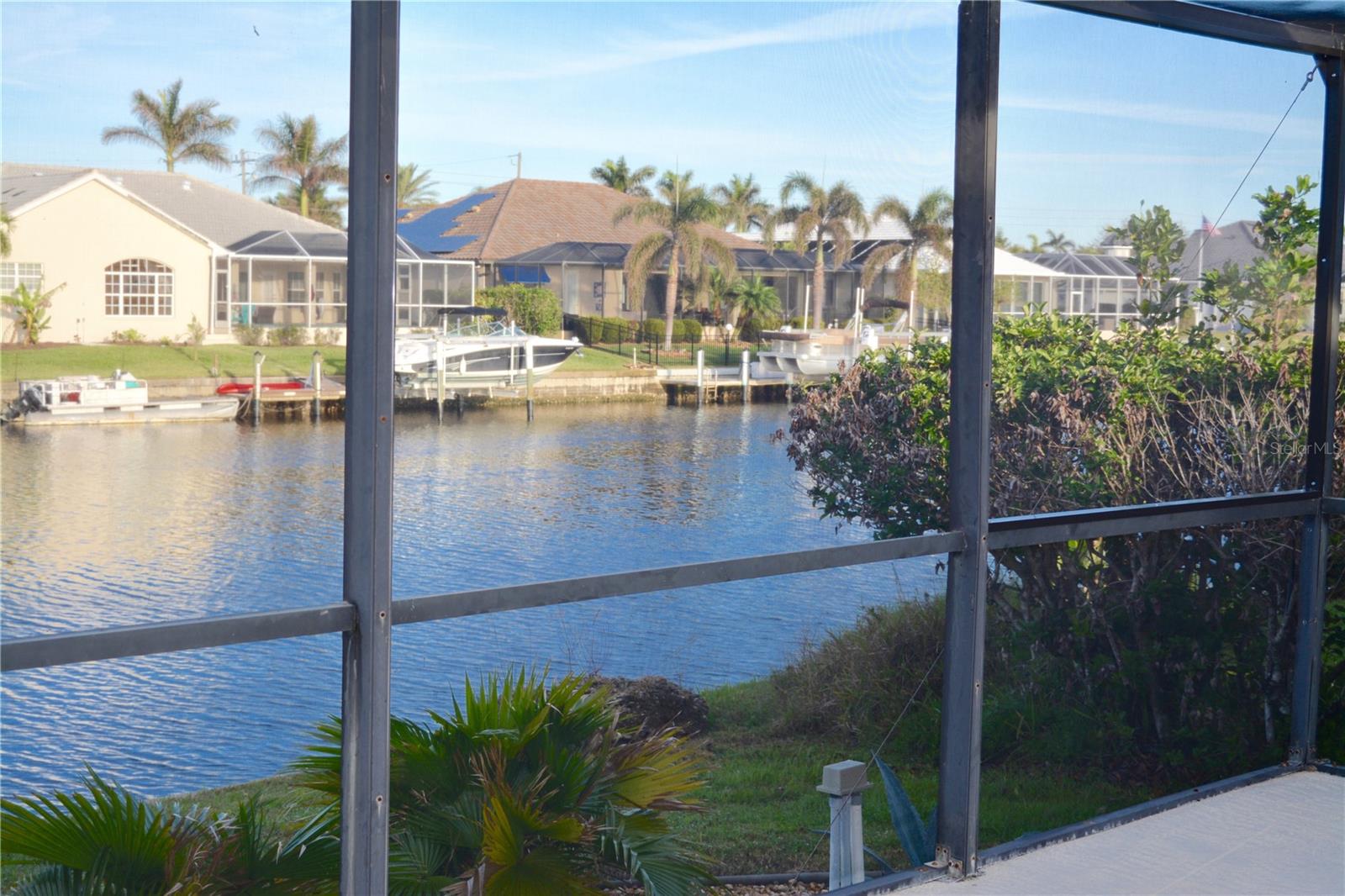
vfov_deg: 25.7
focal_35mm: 52
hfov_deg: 37.9
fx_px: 1961
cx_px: 672
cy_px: 448
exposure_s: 1/200
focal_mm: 35
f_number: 5.6
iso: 100
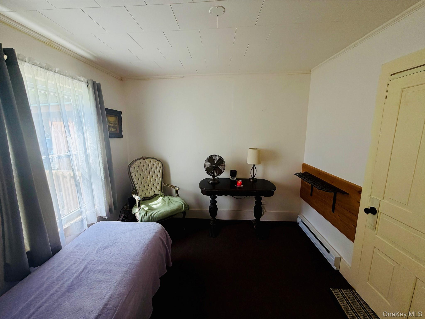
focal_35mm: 14
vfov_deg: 85.7
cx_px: 212
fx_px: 172
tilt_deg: -10.8
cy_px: 160
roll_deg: -0.3
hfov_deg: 102.1
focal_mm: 2.22
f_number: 2.2
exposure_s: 1/121
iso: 64
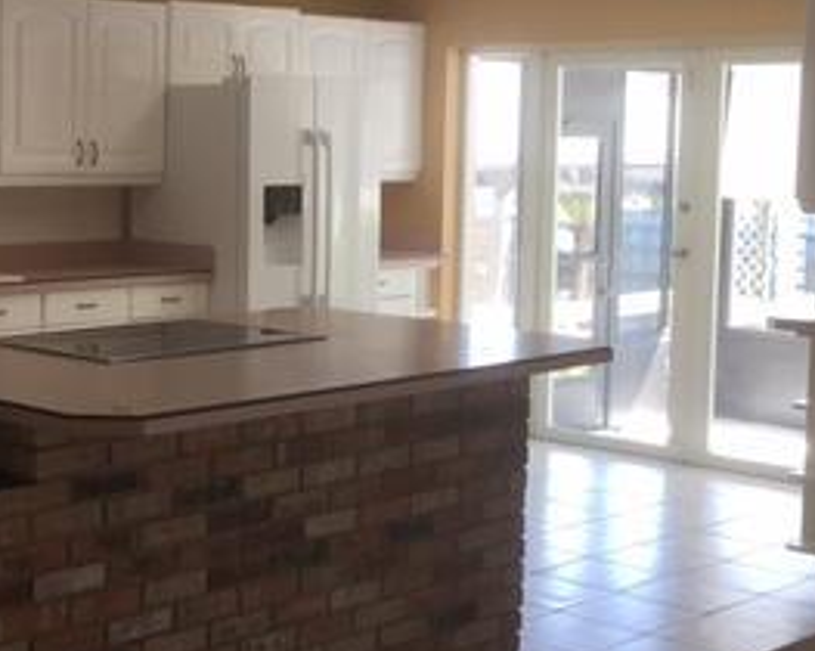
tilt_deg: -5.0
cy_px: 294
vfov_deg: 22.1
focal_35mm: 69
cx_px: 211
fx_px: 1663
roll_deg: -1.0
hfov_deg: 27.2
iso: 25
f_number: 2.2
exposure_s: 1/40
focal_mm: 4.15
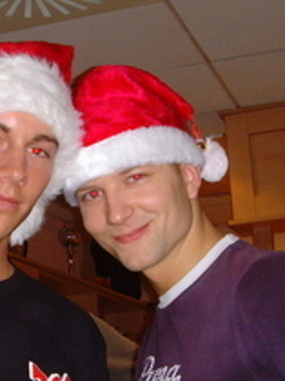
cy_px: 273
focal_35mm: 93
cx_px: 33
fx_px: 1023
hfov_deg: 15.7
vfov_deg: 21.0
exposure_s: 1/45
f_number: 3.5
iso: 200
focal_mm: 6.6
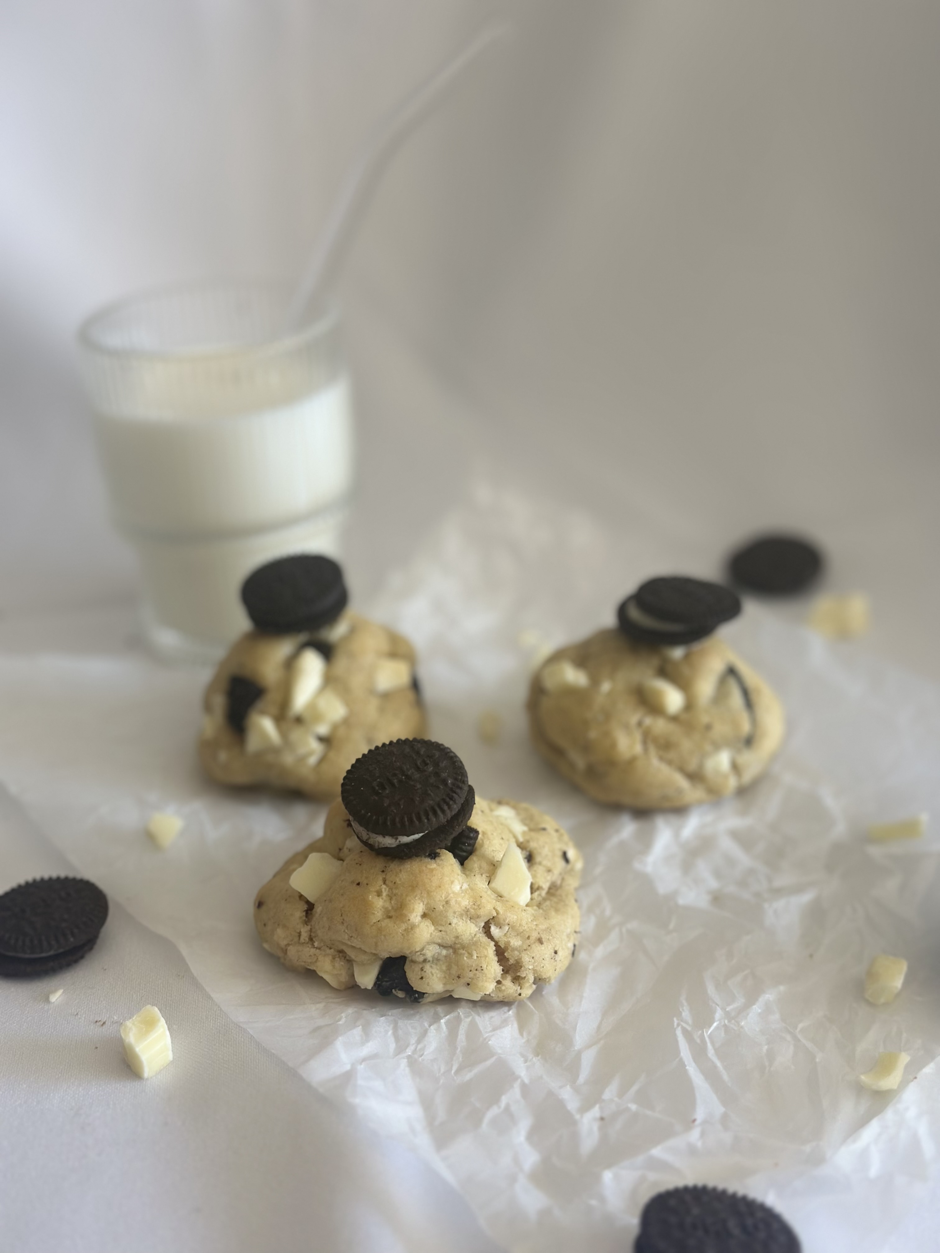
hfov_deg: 30.3
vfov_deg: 39.7
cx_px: 470
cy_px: 626
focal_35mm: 48
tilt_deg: -26.2
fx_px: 1738
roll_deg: +1.8
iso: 125
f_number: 1.78
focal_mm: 6.86
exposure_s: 1/91
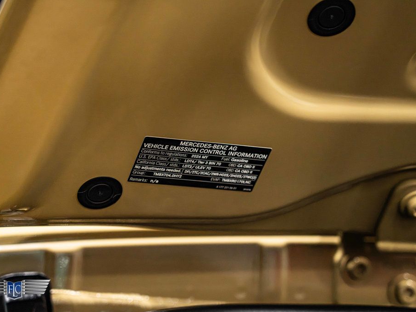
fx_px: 1370
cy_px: 156
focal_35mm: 114
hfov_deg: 17.3
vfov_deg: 13.0
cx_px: 195
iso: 1600
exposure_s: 1/100
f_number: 4
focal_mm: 105
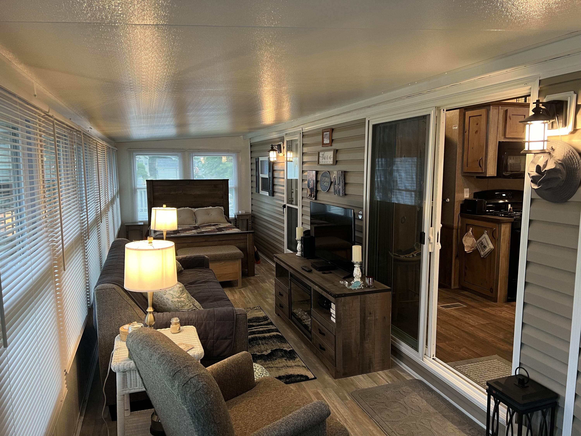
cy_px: 218
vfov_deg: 53.1
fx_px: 436
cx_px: 290
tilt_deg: -8.5
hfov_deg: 67.3
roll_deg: -0.1
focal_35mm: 26
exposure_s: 1/60
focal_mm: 5.7
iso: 125
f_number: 1.5
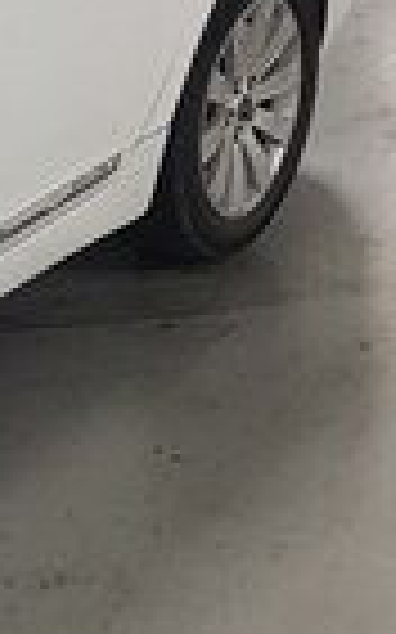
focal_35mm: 97
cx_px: -351
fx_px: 1677
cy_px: 373
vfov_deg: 21.4
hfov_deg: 12.2
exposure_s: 1/33
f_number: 1.7
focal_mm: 4.2
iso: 200
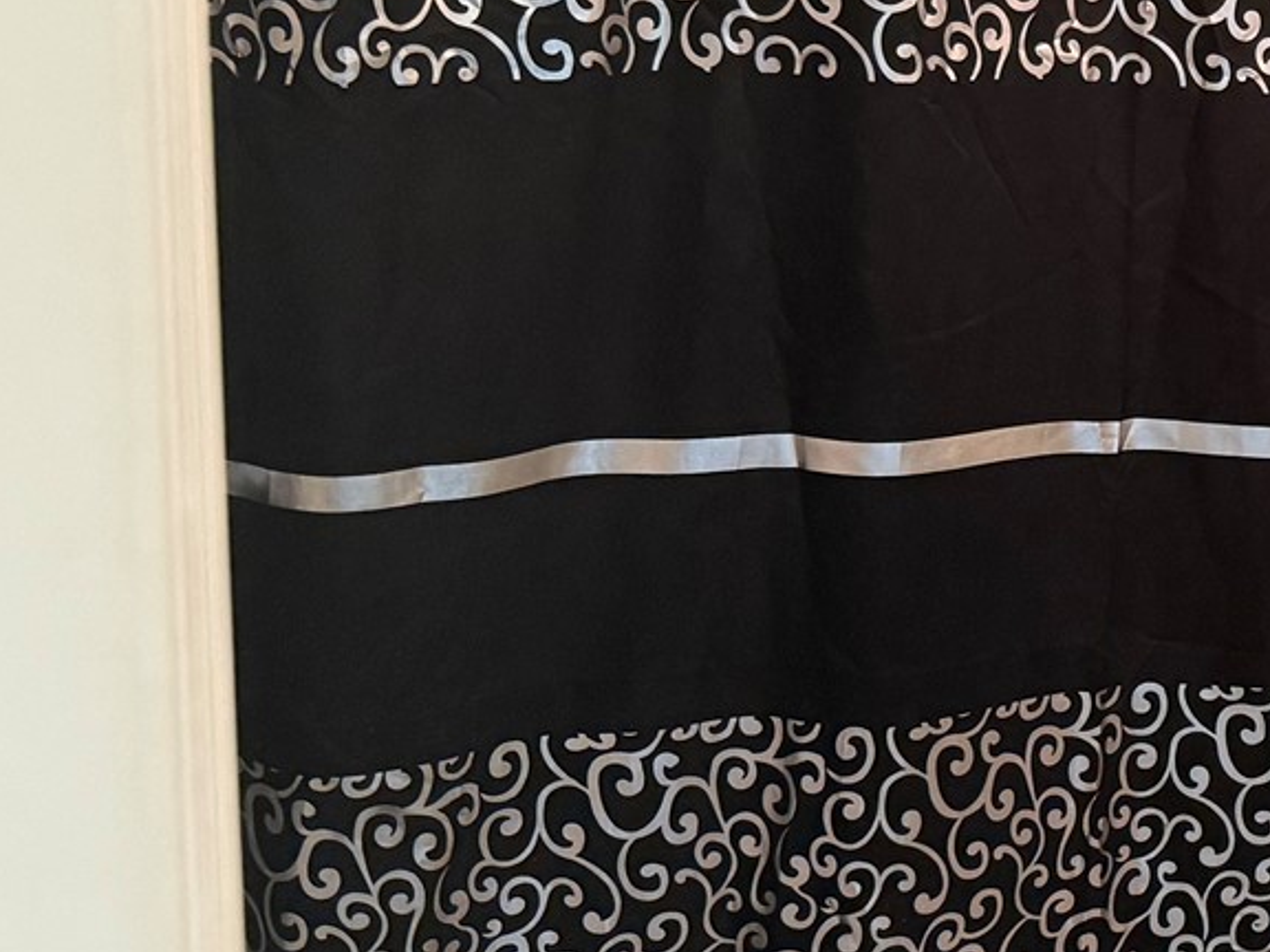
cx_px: 1859
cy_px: 262
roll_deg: -2.0
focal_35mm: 80
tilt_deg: -8.5
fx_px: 2935
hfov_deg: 21.0
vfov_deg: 18.3
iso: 320
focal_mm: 6.76
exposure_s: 1/60
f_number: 1.78
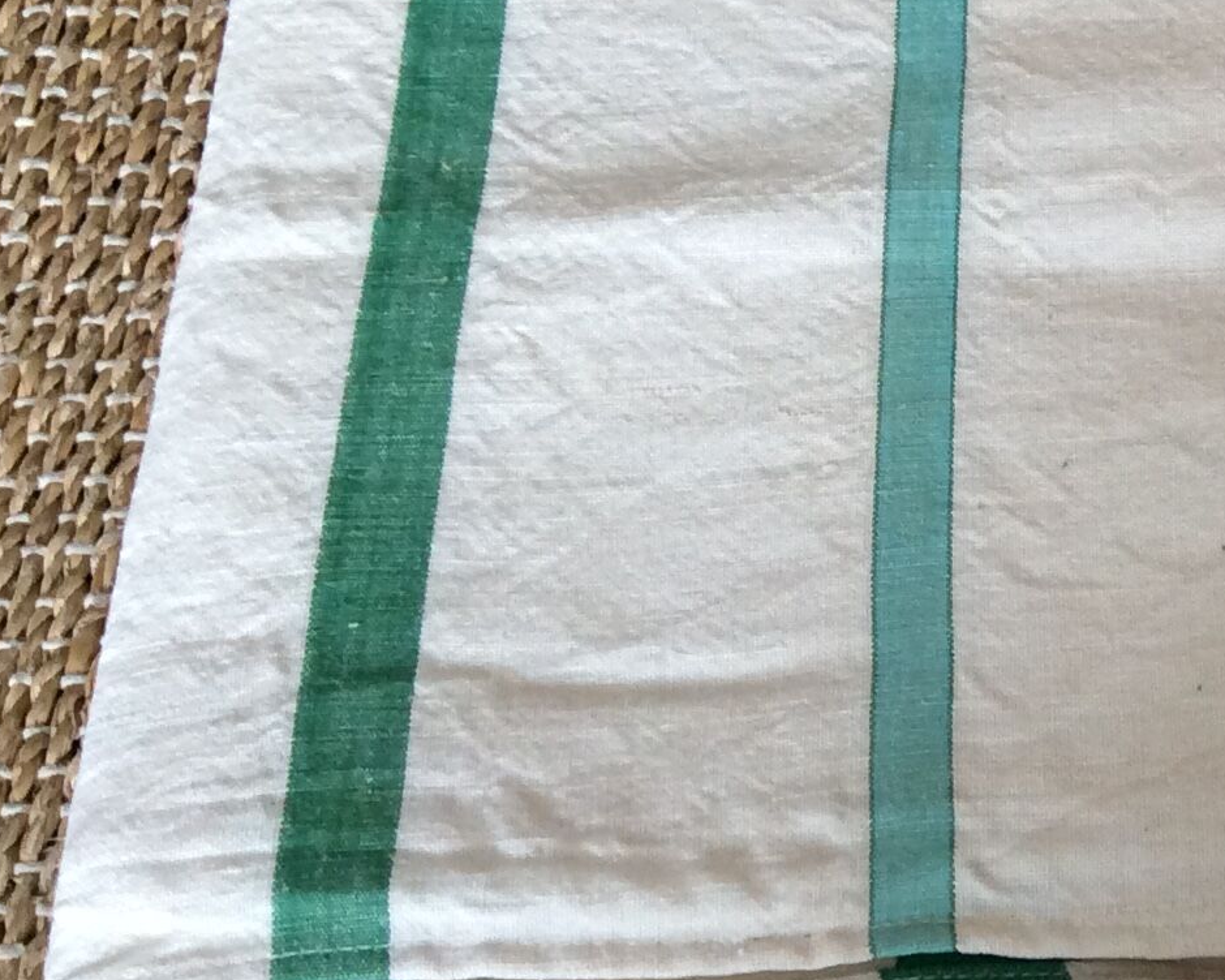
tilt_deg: -56.5
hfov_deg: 20.4
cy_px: 308
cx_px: 1578
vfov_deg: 17.8
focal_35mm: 86
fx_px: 3118
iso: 64
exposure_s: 1/25
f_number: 2.4
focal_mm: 3.3
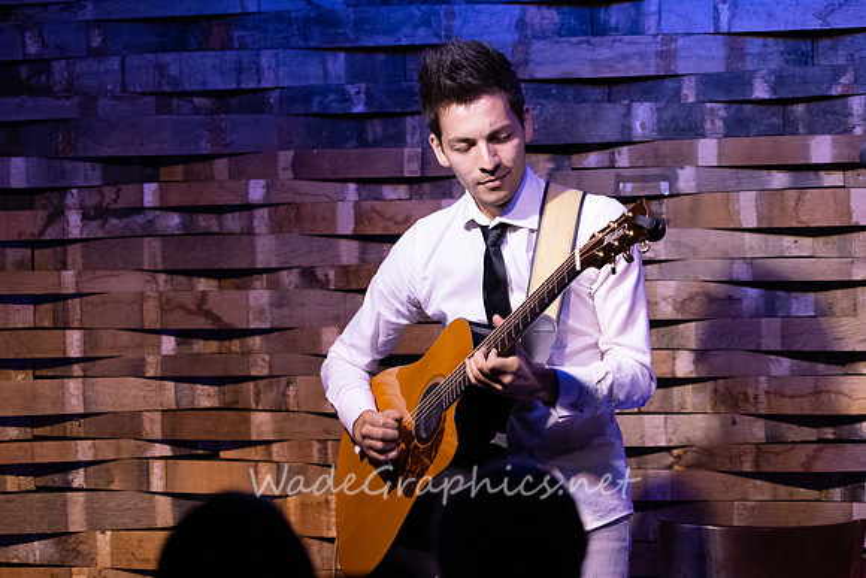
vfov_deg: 5.2
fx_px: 6354
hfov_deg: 7.8
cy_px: 260
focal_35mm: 264
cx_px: 476
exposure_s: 1/125
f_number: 6.3
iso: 6400
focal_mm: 240
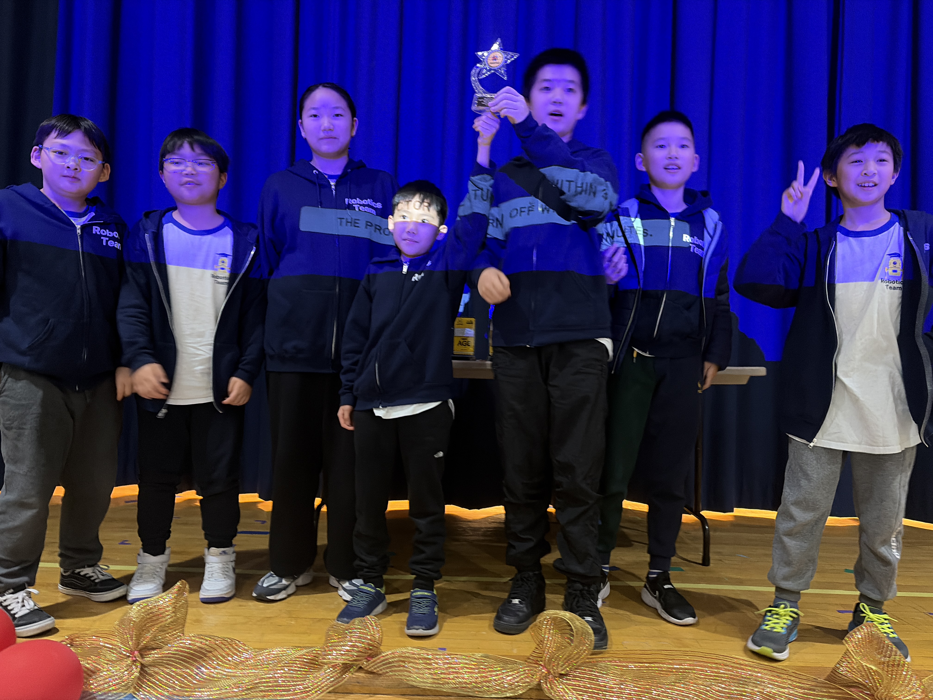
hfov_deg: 67.3
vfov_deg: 53.1
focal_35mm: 26
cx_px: 466
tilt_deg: +0.9
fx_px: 701
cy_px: 350
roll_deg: -1.1
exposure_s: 1/30
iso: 640
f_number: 1.6
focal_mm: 5.96
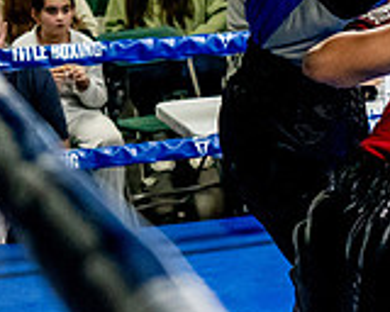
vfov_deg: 8.7
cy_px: 57
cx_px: 497
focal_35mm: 177
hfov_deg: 10.7
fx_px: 2043
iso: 5000
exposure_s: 1/800
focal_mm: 35
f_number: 2.8
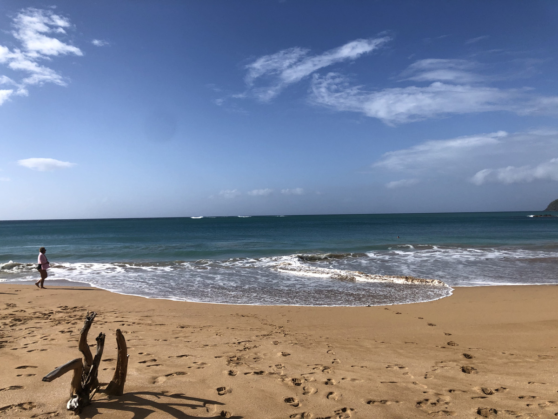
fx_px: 451
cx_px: 279
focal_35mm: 28
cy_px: 210
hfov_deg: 63.4
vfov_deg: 49.7
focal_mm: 4
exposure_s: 1/3690
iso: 25
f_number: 1.8
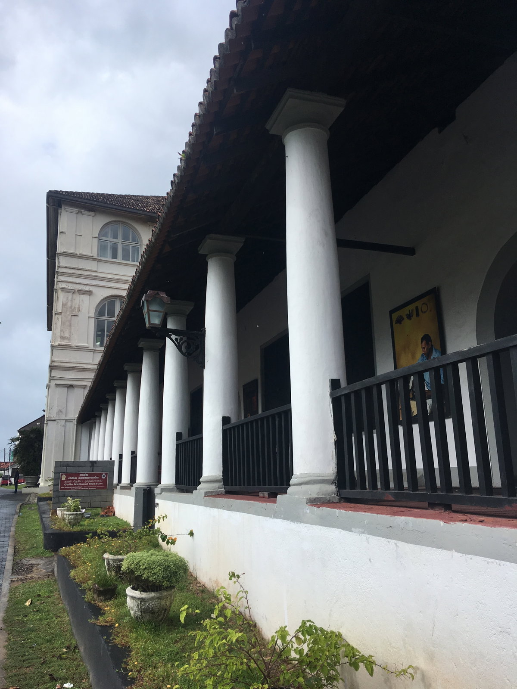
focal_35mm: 29
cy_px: 344
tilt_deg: +11.3
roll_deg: +1.8
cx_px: 258
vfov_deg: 61.7
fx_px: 577
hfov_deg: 48.2
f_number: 2.2
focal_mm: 4.15
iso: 25
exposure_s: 1/1538
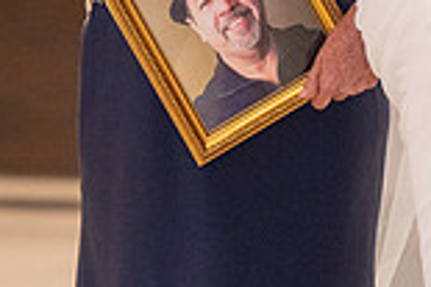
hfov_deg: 2.9
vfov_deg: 1.9
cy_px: 10
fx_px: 8635
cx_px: 329
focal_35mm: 722
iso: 1600
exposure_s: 1/200
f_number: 2.8
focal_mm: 130
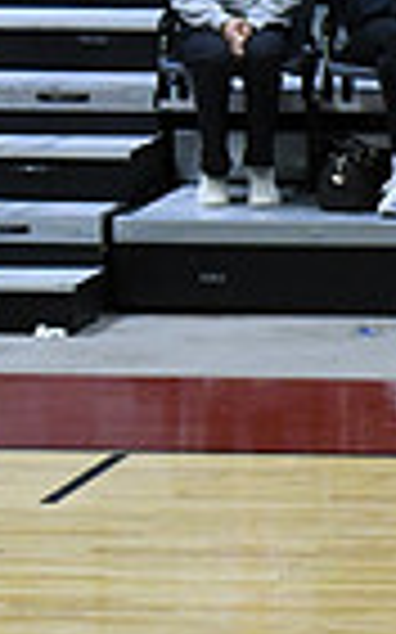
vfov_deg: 3.9
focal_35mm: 540
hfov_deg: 2.4
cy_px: 587
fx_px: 9334
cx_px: 1202
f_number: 4
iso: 5000
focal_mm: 86
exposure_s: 1/500
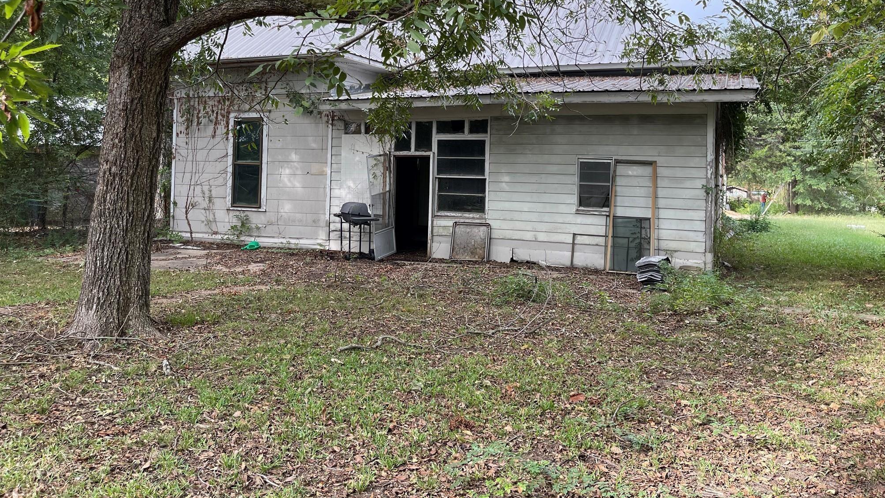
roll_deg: +0.4
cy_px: 161
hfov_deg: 66.1
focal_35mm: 29
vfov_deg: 39.6
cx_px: 438
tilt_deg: -0.9
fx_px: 681
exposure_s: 1/455
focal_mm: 5.1
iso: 50
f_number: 1.6
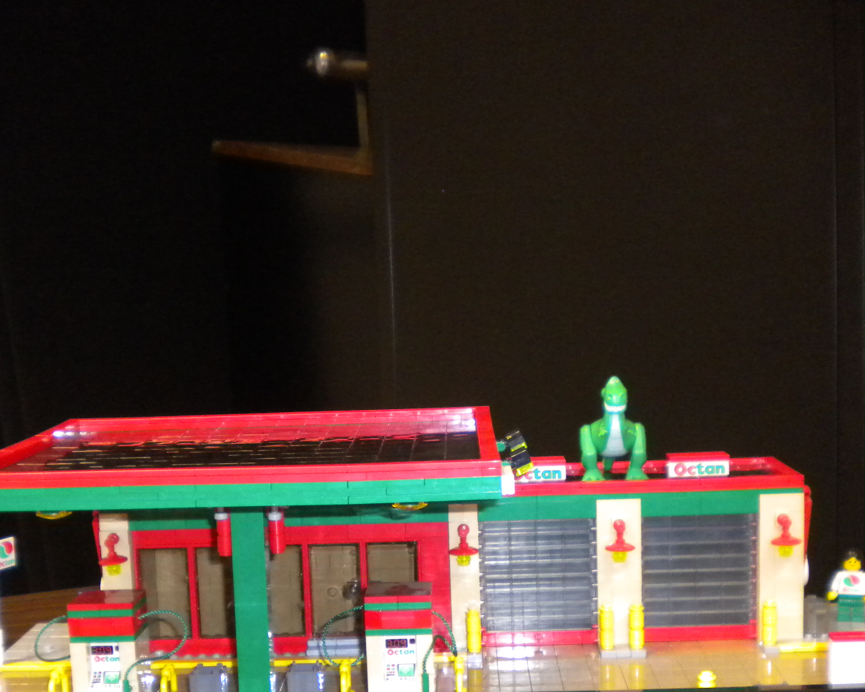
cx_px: 384
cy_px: 492
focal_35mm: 55
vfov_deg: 27.3
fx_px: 1408
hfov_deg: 34.1
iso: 400
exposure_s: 1/30
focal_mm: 6.3
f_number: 3.1
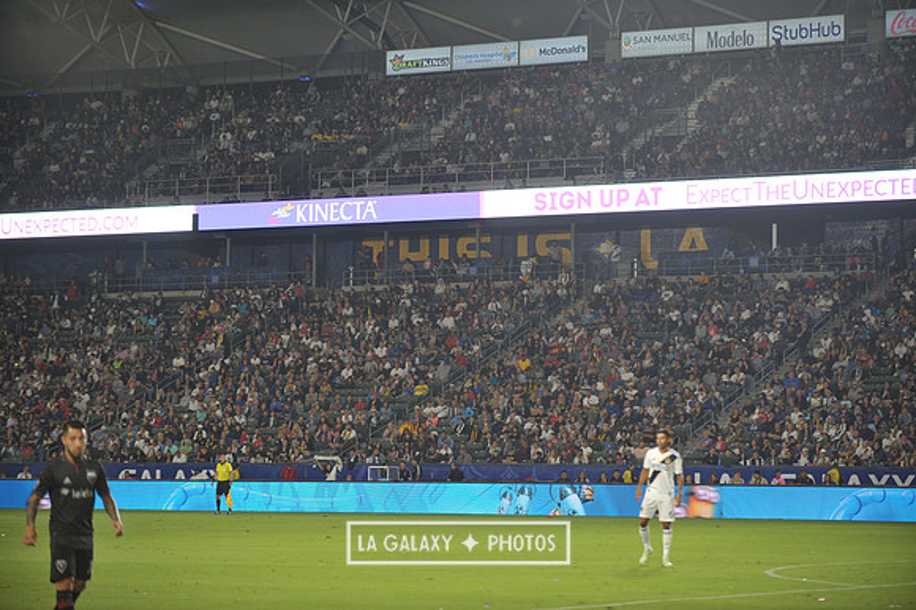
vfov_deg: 11.8
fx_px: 2950
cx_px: 458
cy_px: 305
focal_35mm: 116
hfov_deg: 17.7
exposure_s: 1/800
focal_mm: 116
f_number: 2.8
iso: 1250
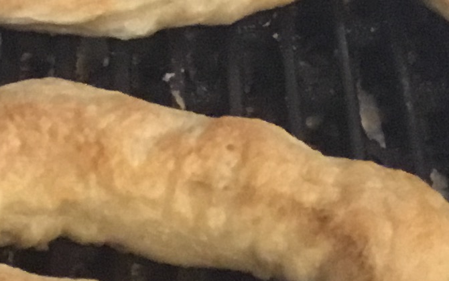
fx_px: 1958
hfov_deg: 13.1
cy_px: 241
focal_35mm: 160
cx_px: 187
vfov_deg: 8.2
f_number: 2.4
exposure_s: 1/15
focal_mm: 3.3
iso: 400
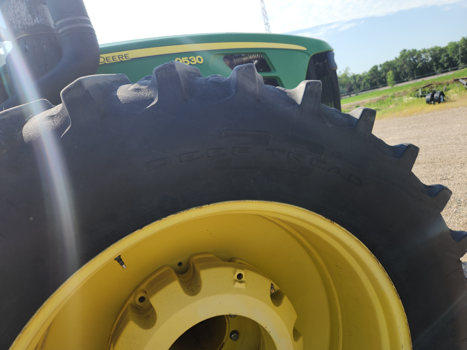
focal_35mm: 23
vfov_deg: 58.9
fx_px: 310
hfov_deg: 73.9
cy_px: 175
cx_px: 234
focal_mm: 5.4
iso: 20
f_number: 1.8
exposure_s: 1/981
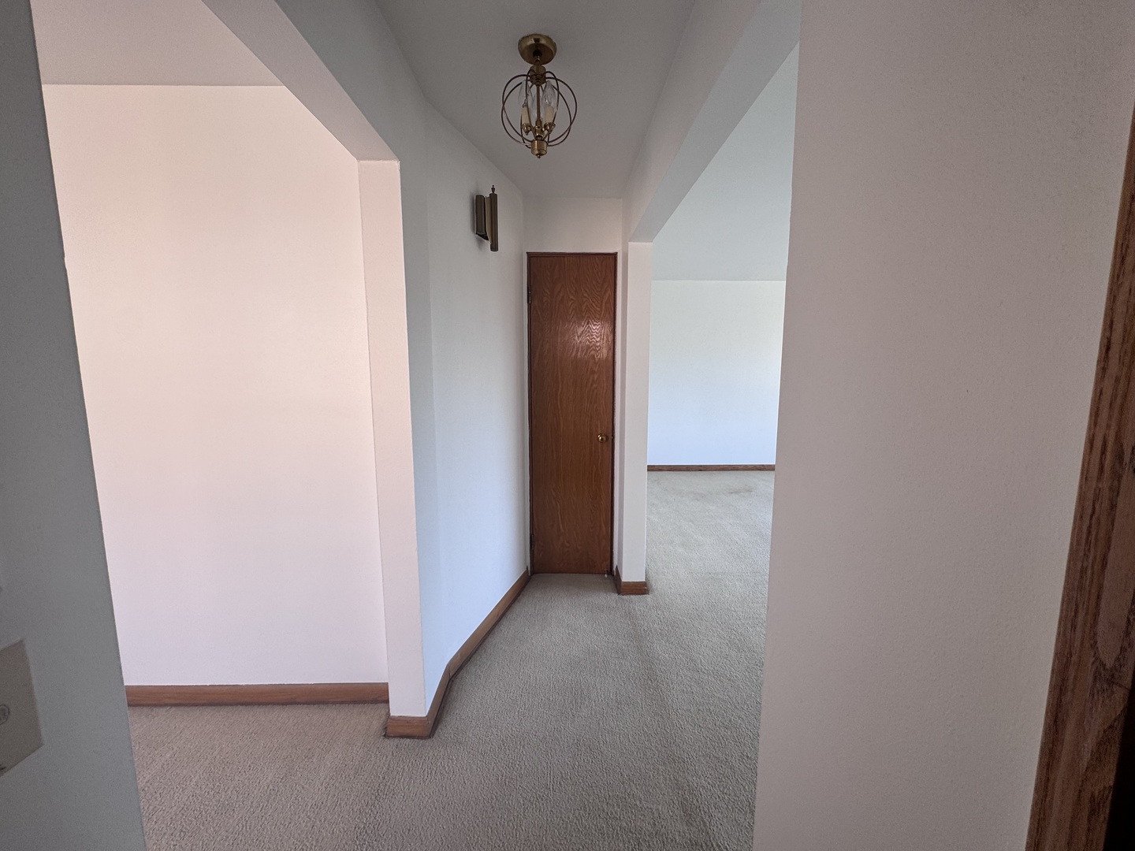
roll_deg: +0.1
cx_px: 568
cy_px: 426
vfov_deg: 85.7
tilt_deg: -8.6
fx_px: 459
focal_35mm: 14
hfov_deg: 102.1
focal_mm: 2.22
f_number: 2.2
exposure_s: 1/99
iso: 64
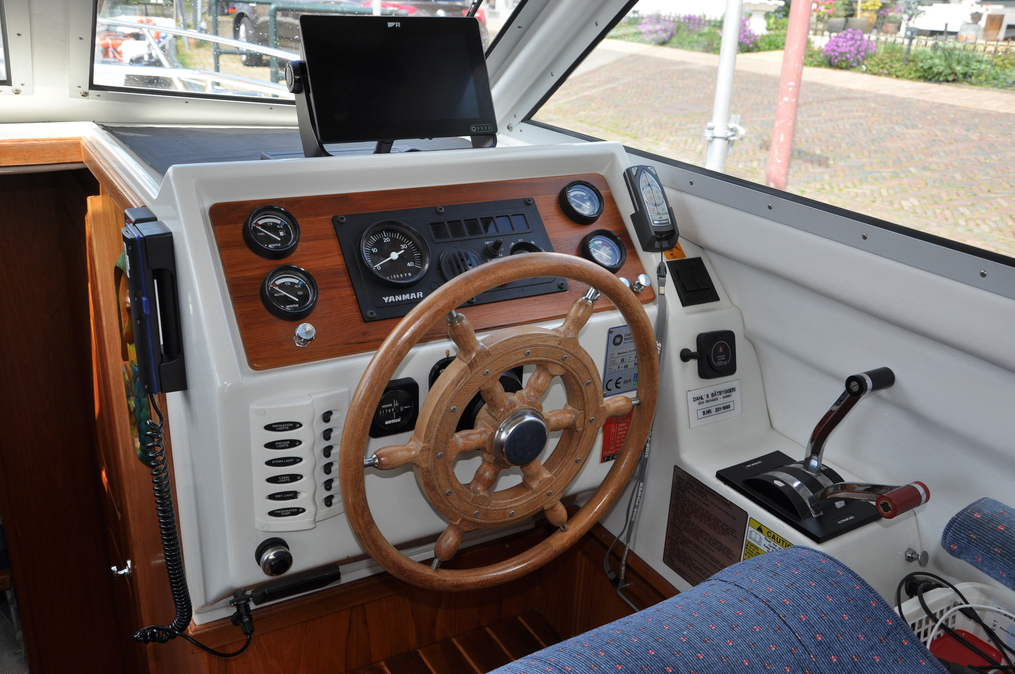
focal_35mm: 33
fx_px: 929
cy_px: 337
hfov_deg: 57.3
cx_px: 508
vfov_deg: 39.9
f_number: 5
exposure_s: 1/200
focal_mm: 22
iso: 200
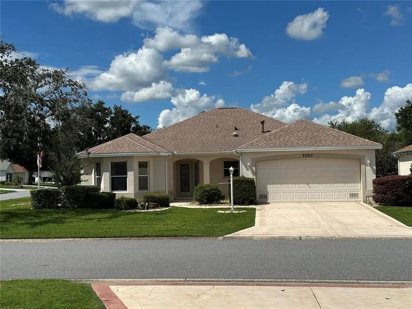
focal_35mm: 48
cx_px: 206
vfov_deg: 30.3
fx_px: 571
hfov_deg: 39.7
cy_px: 154
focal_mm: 6.86
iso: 64
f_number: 1.78
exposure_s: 1/8197
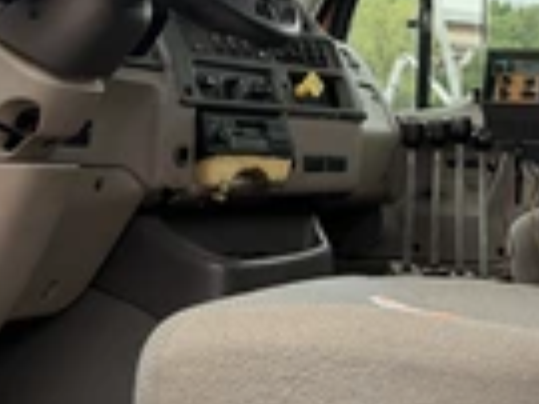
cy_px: -112
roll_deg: -1.4
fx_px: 1105
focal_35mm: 71
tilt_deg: +16.3
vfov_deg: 19.2
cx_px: 383
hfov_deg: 27.2
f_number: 1.78
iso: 80
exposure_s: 1/898
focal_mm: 6.76
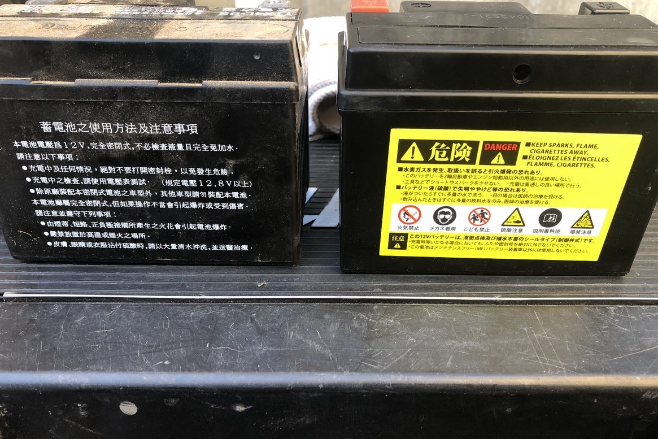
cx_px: 334
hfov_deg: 61.9
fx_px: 548
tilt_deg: -29.7
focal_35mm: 30
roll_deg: -0.4
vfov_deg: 43.6
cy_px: 239
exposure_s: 1/30
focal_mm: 3.99
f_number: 1.8
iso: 25
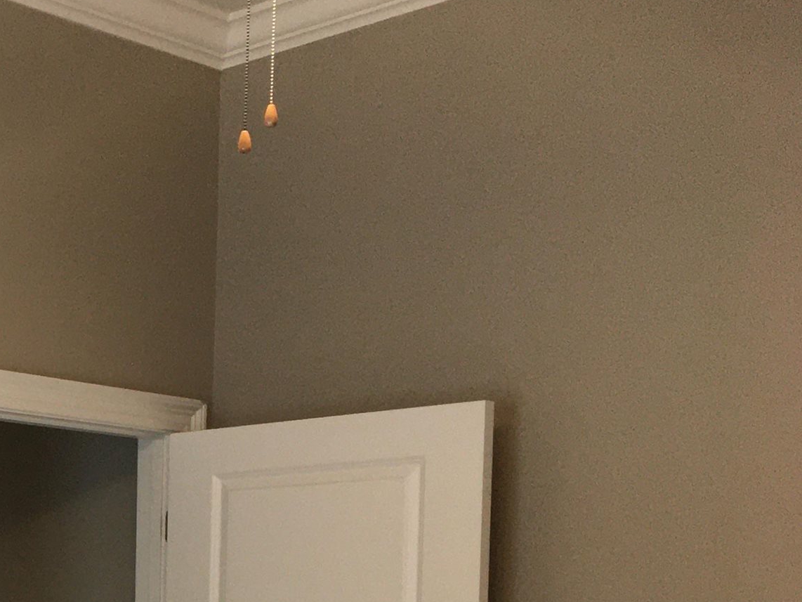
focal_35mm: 78
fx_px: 1808
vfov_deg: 18.0
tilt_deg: -0.2
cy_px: 710
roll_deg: -0.8
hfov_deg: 22.4
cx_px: -239
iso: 64
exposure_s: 1/30
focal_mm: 4.15
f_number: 2.2
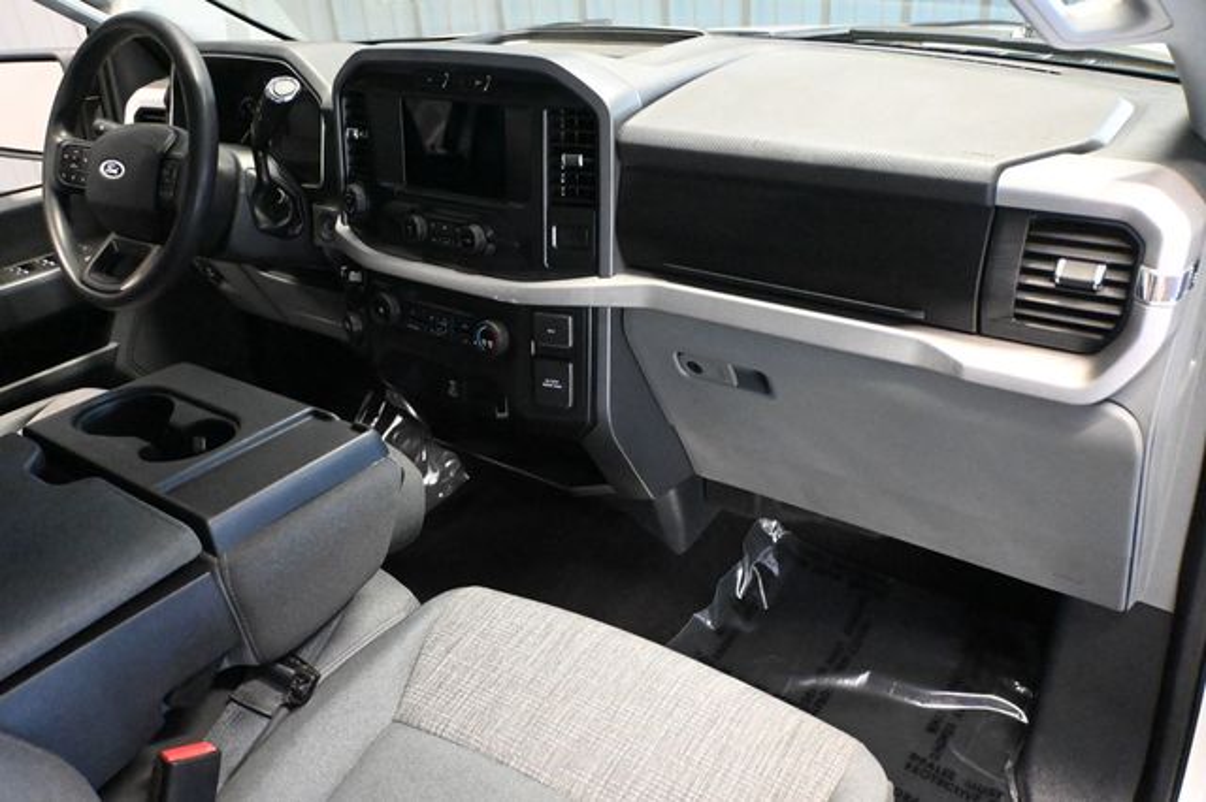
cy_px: 401
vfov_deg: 43.6
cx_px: 603
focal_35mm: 30
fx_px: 1004
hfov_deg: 62.0
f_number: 3.8
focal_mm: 20
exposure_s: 1/60
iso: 12800
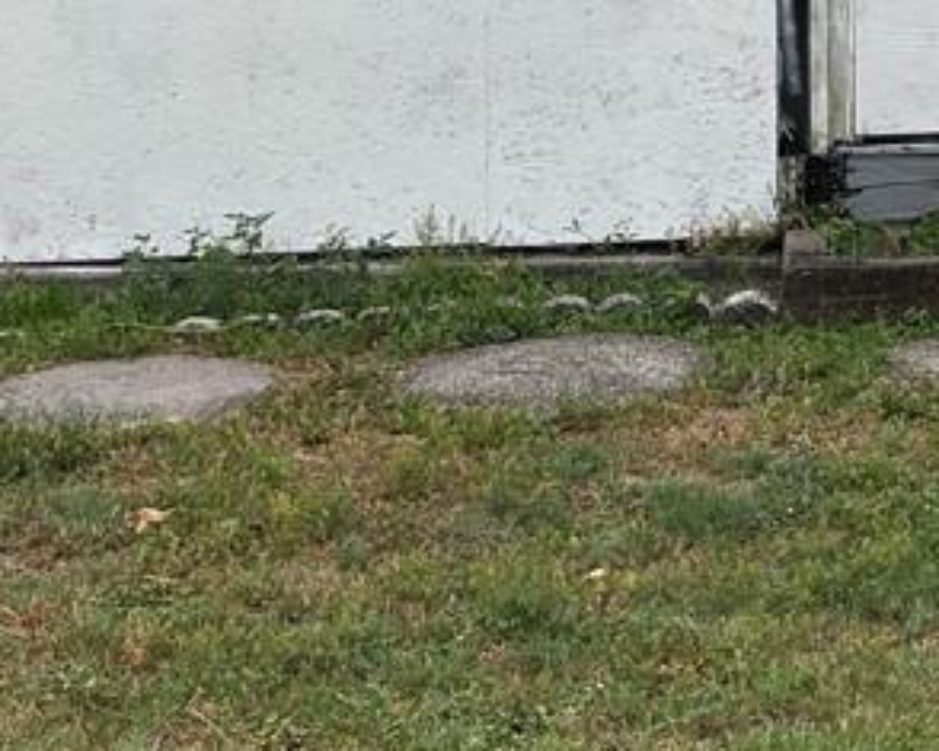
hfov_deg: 13.5
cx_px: 1169
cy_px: -588
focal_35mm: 138
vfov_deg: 10.5
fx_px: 3834
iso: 50
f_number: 1.6
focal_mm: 5.96
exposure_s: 1/781
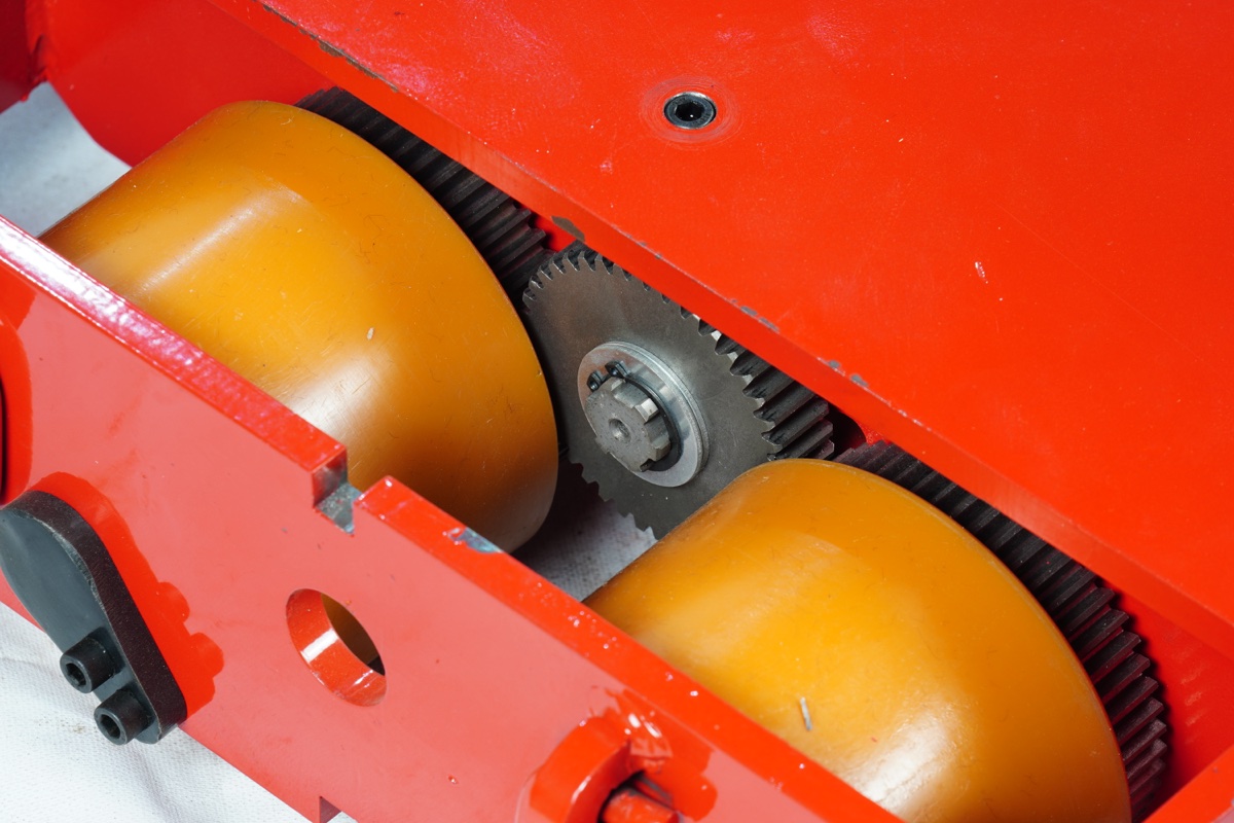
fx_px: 6032
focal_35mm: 176
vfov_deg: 7.8
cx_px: 617
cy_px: 412
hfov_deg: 11.7
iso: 125
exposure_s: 1/1.25
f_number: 11
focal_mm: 176
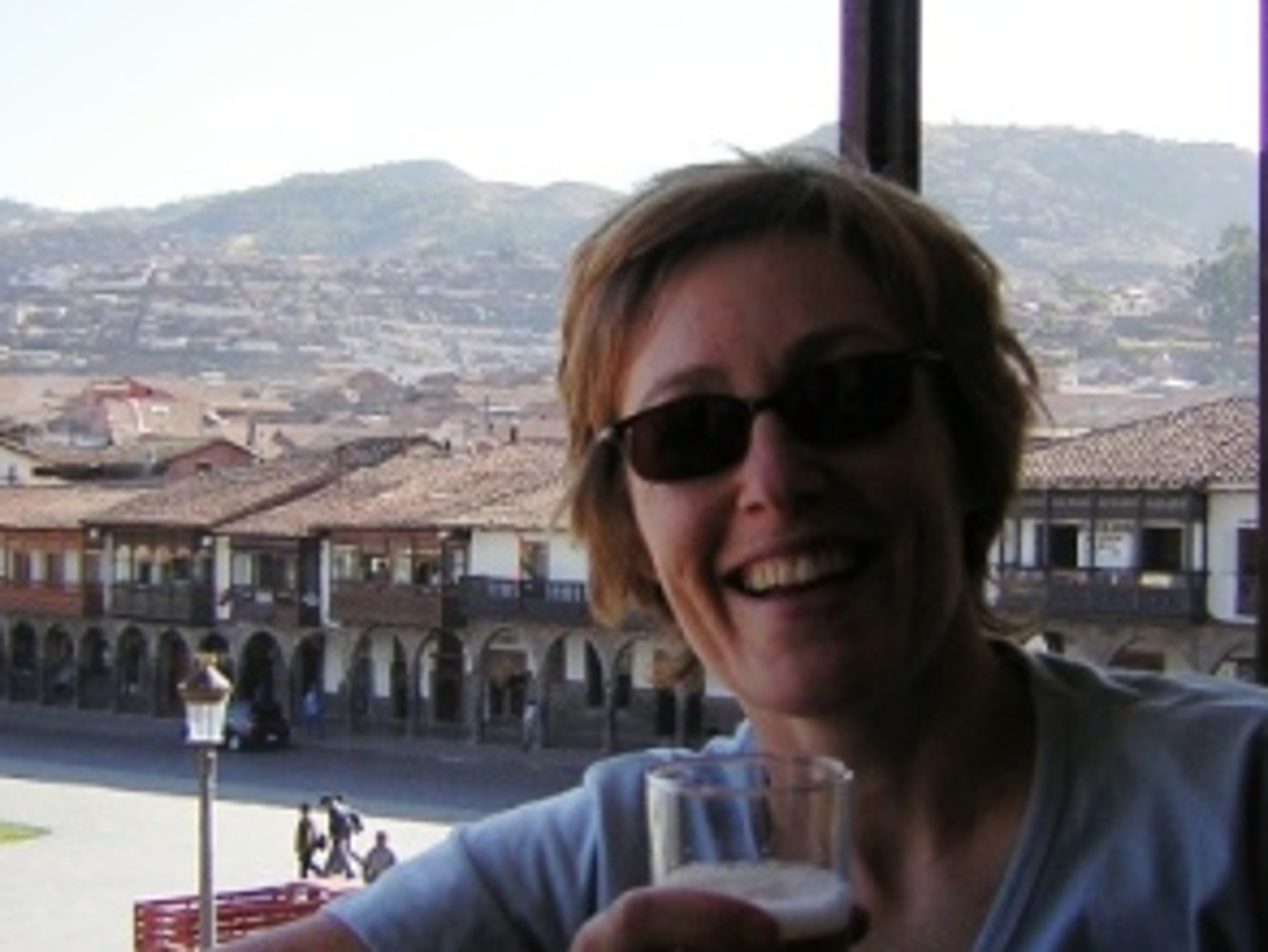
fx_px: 2016
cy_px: 506
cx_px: 775
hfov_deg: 34.8
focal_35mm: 55
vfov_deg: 26.6
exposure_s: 1/424
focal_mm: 4.7
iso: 50
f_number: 2.6
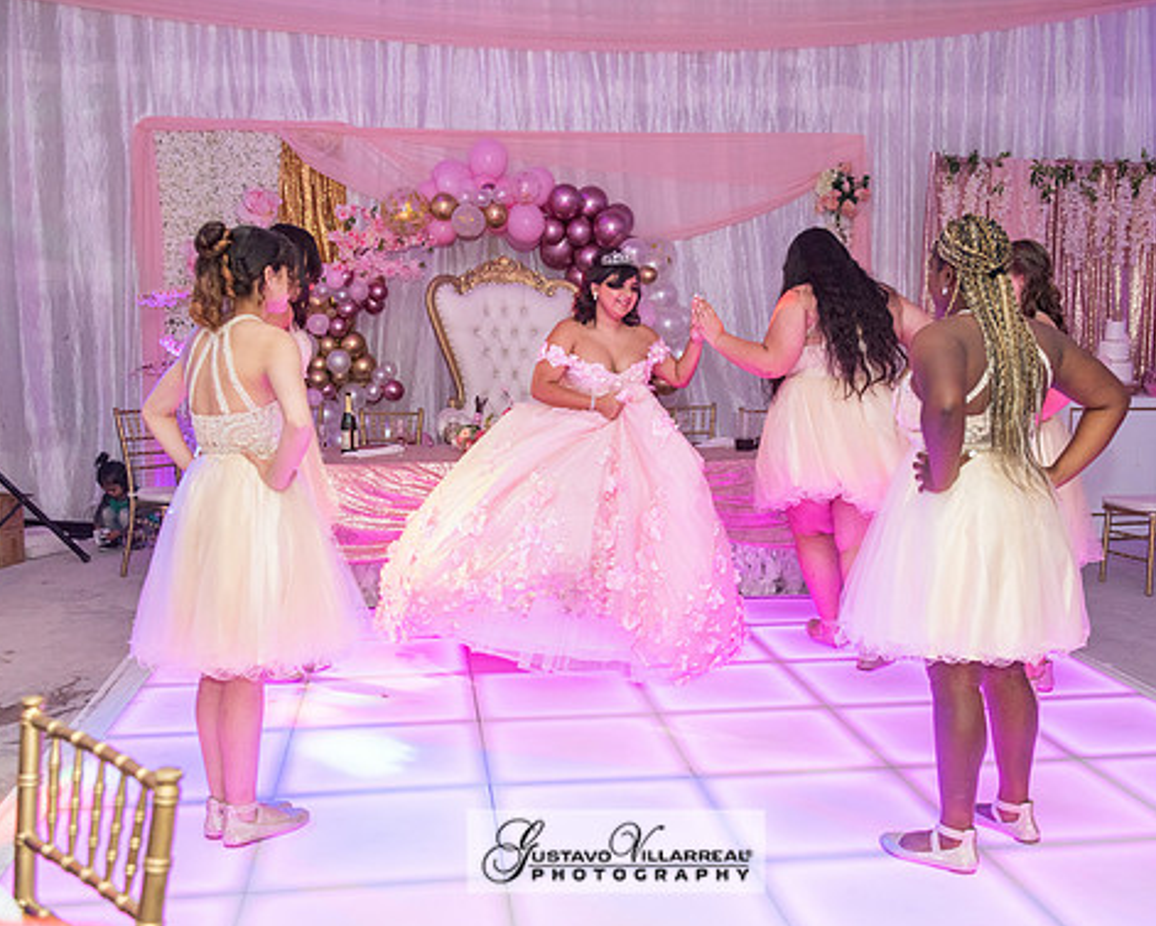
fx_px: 1266
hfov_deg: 49.0
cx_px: 616
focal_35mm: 37
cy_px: 470
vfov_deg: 40.1
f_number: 4
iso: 1250
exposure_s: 1/160
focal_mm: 32
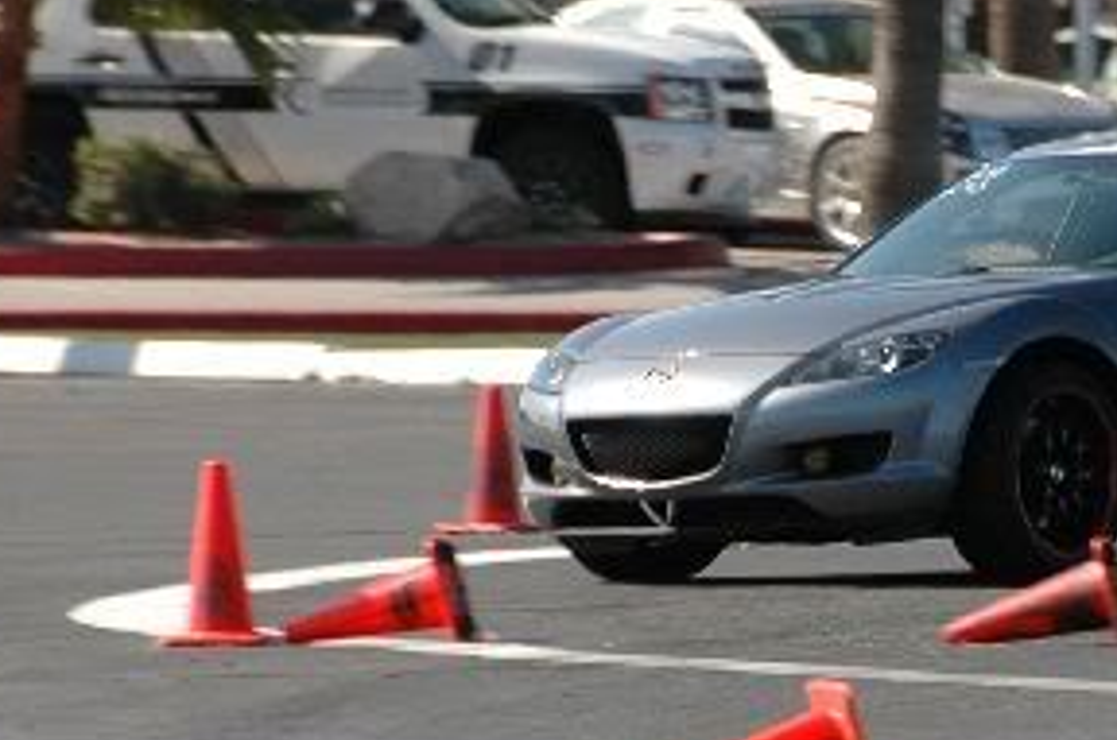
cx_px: 1121
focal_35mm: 709
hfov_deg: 2.9
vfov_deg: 1.9
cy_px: 405
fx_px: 21962
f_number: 5.6
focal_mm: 170
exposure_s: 1/250
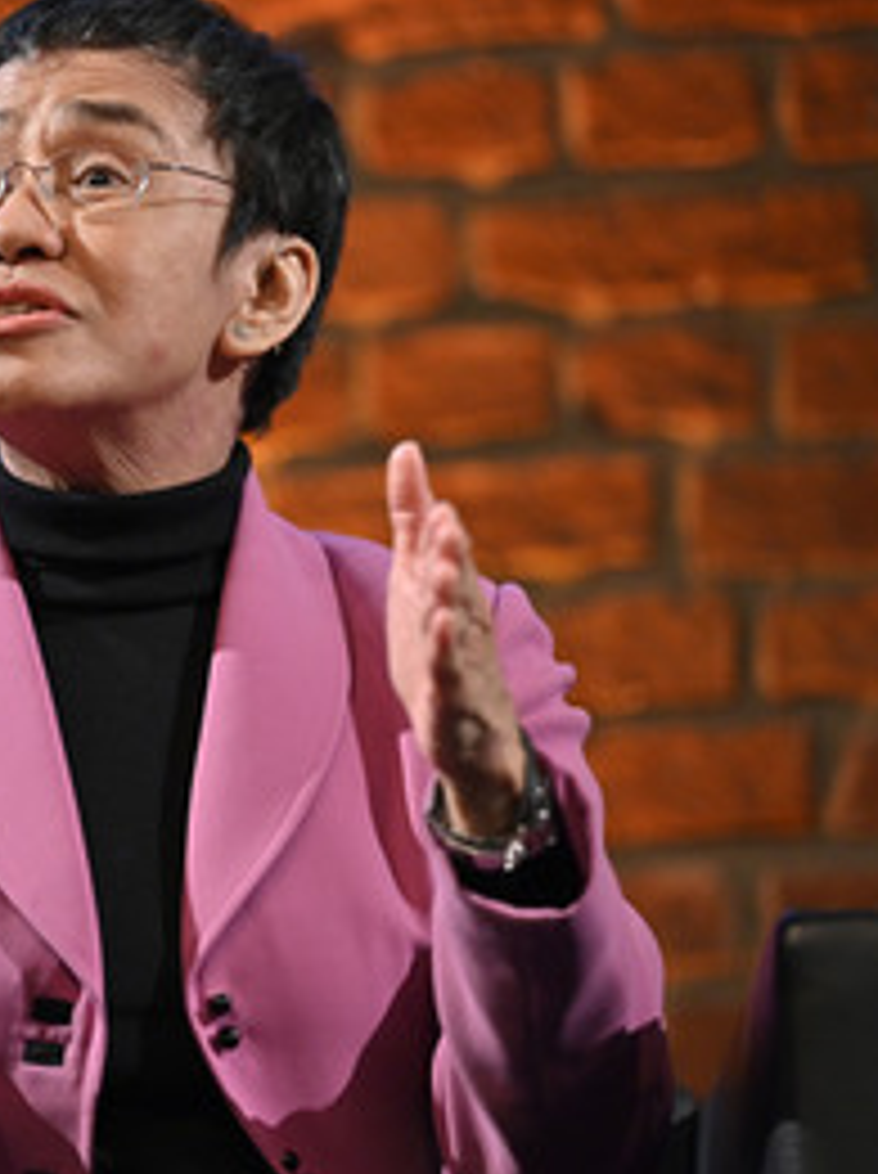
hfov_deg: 5.6
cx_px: 88
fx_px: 9018
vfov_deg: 7.5
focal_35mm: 266
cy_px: 598
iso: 2500
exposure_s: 1/250
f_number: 2.8
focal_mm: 160
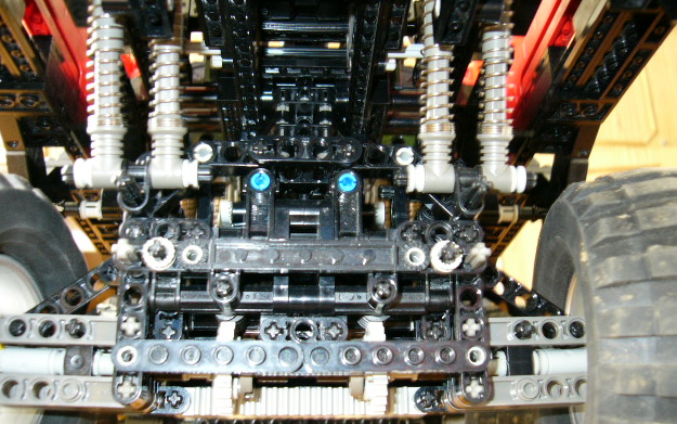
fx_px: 701
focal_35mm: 38
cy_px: 231
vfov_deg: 33.6
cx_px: 346
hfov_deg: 51.5
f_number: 2.8
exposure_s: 1
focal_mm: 5.8
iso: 100
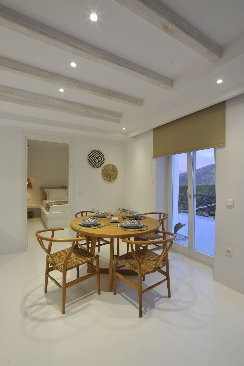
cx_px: 122
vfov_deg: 93.3
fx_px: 173
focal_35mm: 17
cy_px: 183
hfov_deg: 70.4
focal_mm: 17
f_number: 16
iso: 640
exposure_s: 1/6
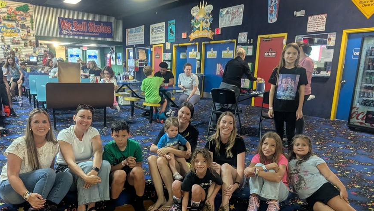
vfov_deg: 37.5
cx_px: 179
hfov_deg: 62.6
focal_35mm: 31
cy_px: 136
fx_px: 307
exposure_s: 1/120
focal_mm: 6.81
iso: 1226
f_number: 1.85
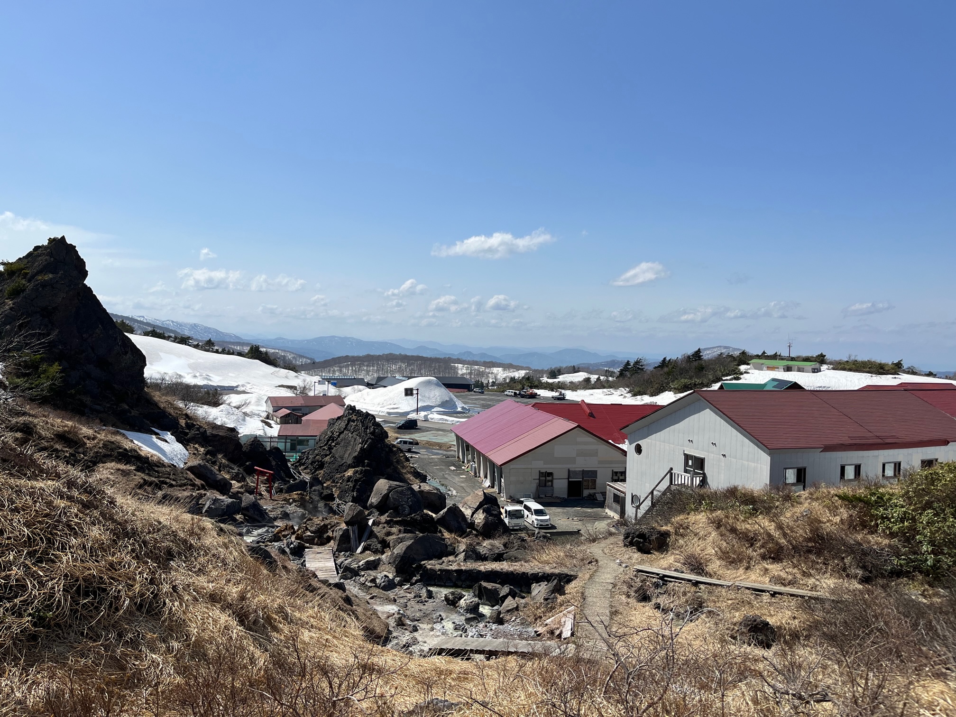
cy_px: 358
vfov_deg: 53.1
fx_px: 718
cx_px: 478
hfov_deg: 67.3
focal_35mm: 26
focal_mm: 5.1
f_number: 1.6
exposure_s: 1/7353
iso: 50
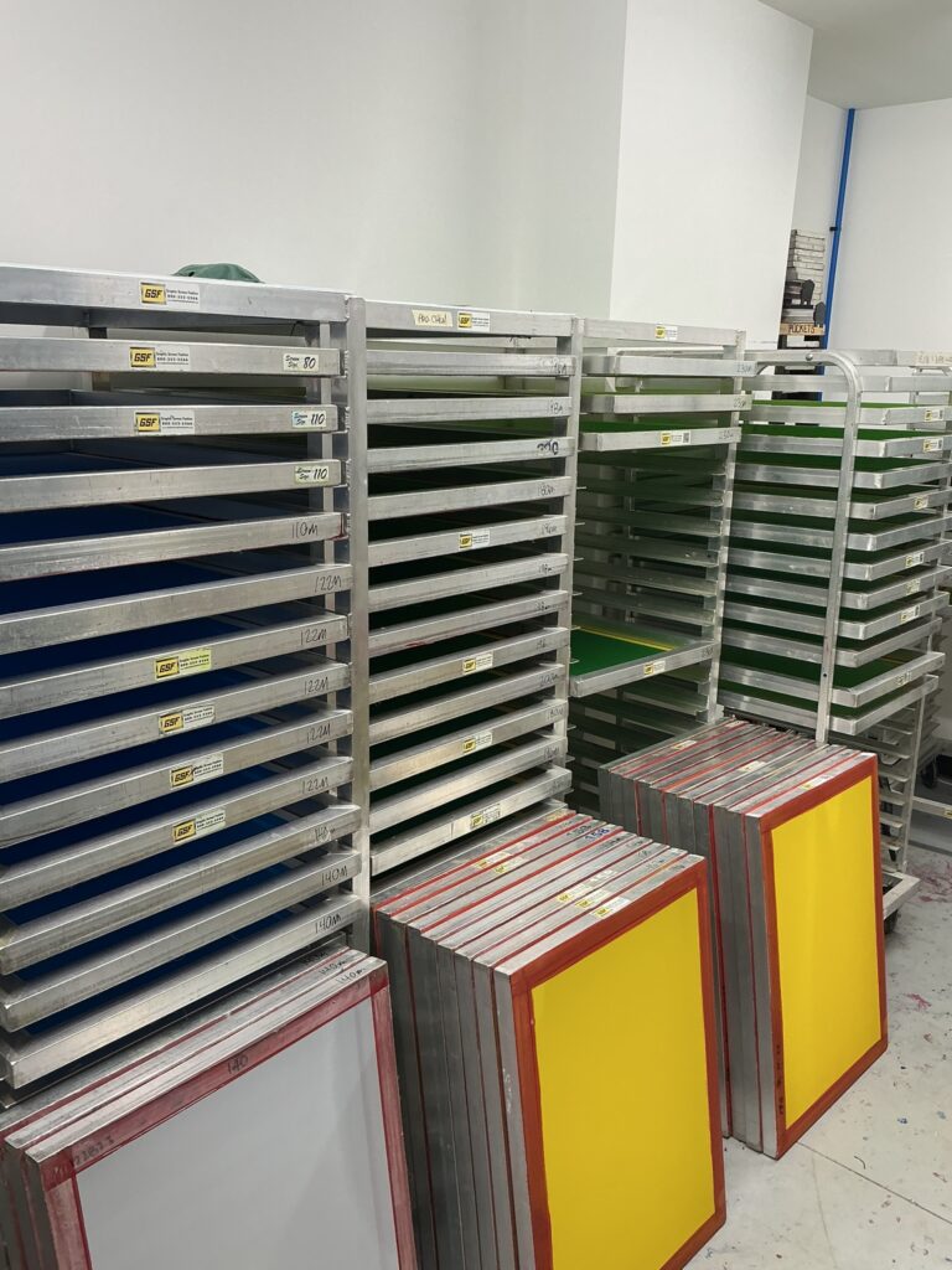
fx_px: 1063
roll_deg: -1.2
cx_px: 476
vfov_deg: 61.7
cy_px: 635
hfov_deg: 48.2
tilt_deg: -14.6
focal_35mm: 29
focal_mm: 3
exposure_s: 1/60
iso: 50
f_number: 1.8
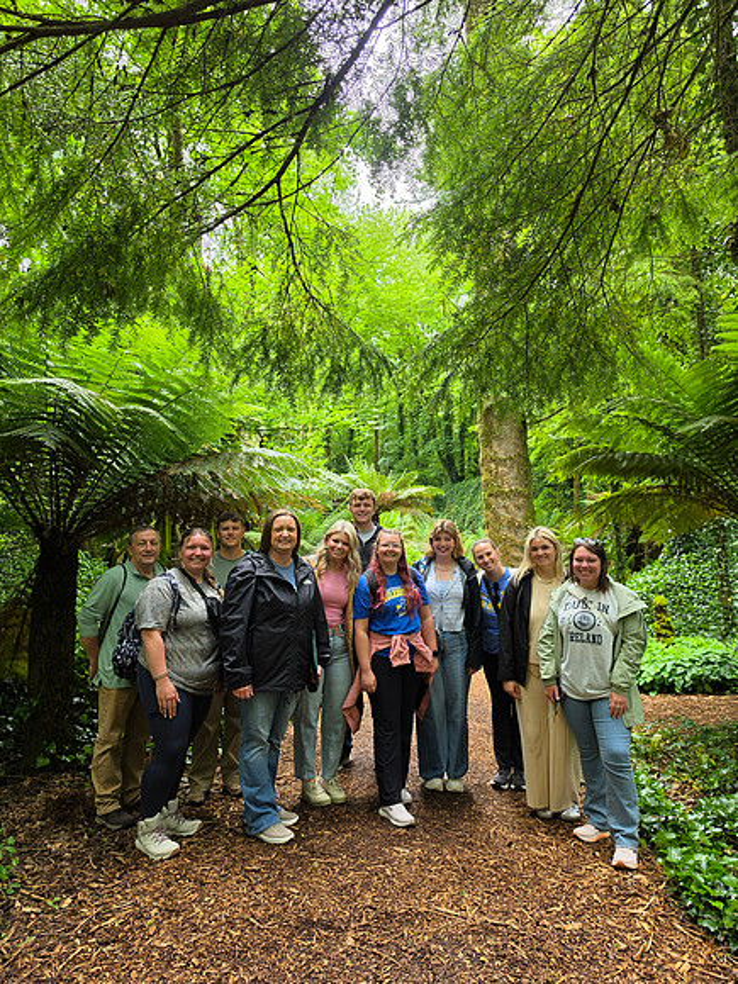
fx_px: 654
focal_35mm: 23
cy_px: 492
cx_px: 369
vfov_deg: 73.9
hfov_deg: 58.9
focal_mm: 6.5
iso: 40
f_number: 1.4
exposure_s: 1/180
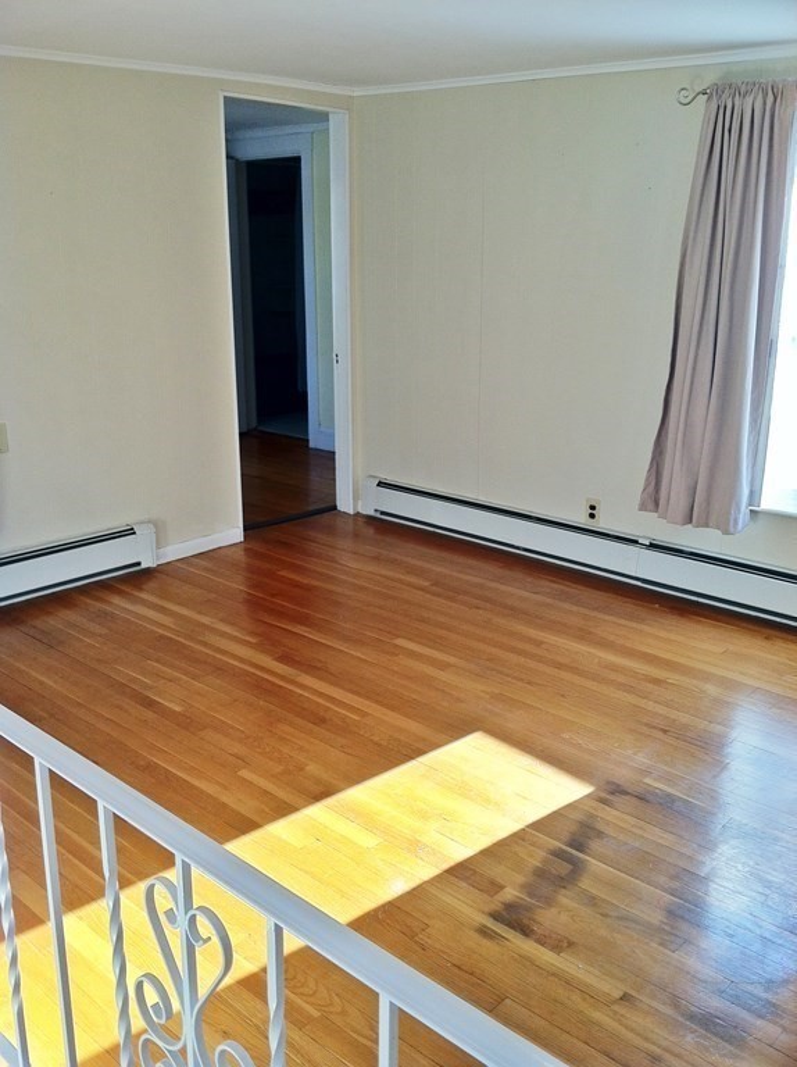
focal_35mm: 35
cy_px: 534
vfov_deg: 52.7
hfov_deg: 40.6
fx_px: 1077
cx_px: 398
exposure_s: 1/33
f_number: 2.8
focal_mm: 3.85
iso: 100
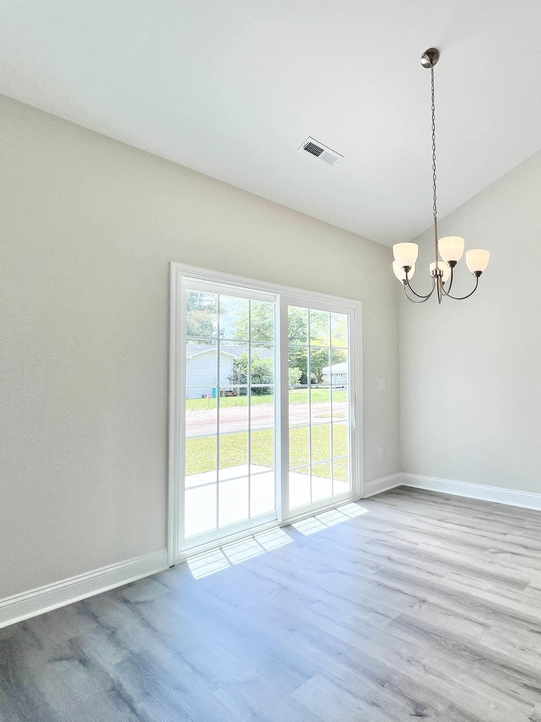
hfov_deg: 66.7
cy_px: 365
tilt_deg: +1.5
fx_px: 375
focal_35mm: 18
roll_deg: -0.6
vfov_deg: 87.8
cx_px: 412
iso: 32
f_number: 1.8
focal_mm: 1.57
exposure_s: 1/392
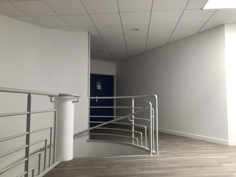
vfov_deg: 49.7
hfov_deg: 63.4
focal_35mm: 28
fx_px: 191
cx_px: 118
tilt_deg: +4.5
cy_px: 88
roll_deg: +0.6
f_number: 1.8
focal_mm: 3.99
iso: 40
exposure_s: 1/24
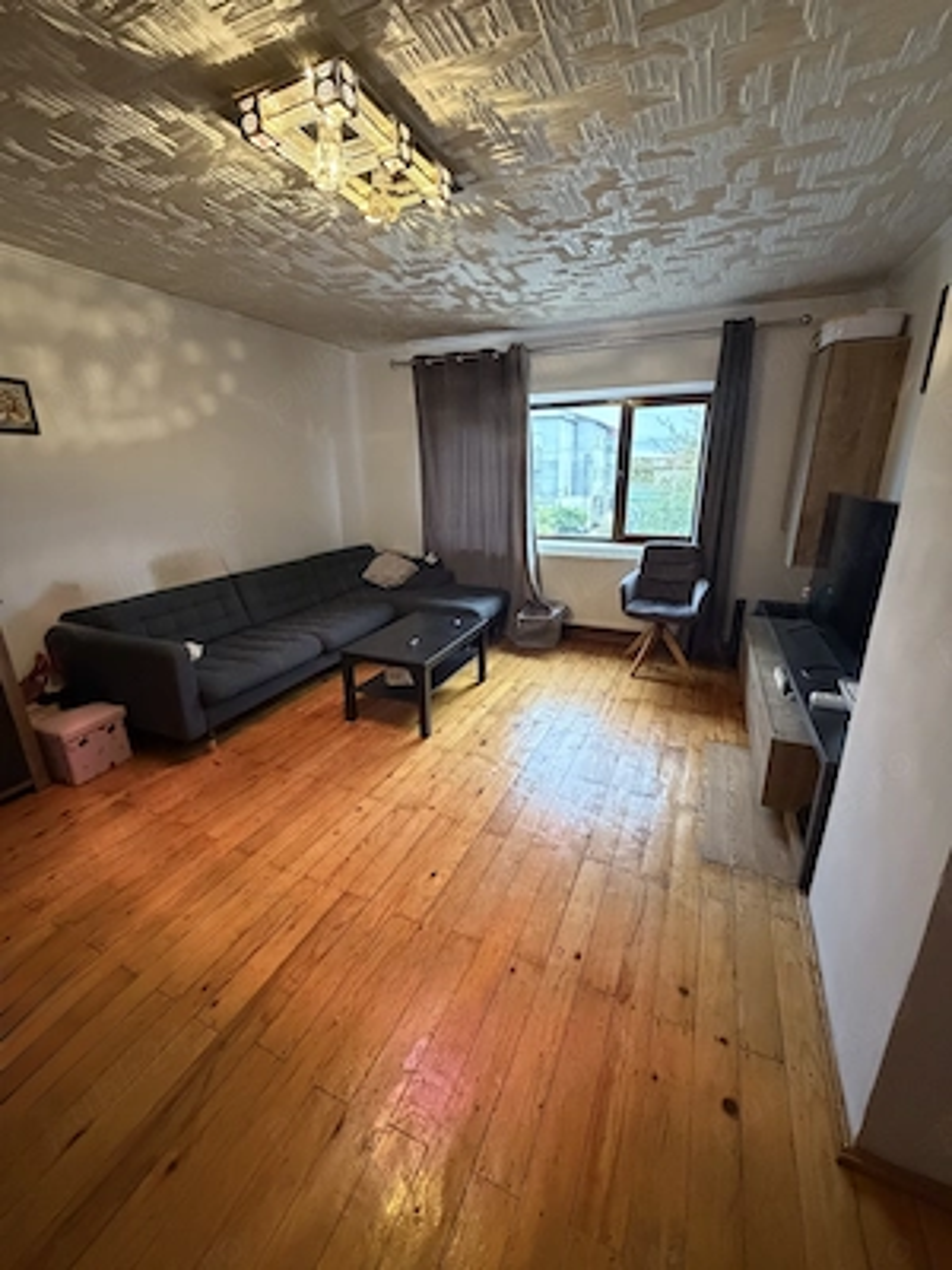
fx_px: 513
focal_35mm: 14
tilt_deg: -17.5
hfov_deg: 85.7
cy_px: 635
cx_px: 476
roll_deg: +0.5
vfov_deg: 102.1
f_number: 2.2
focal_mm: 2.22
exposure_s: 1/50
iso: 1000
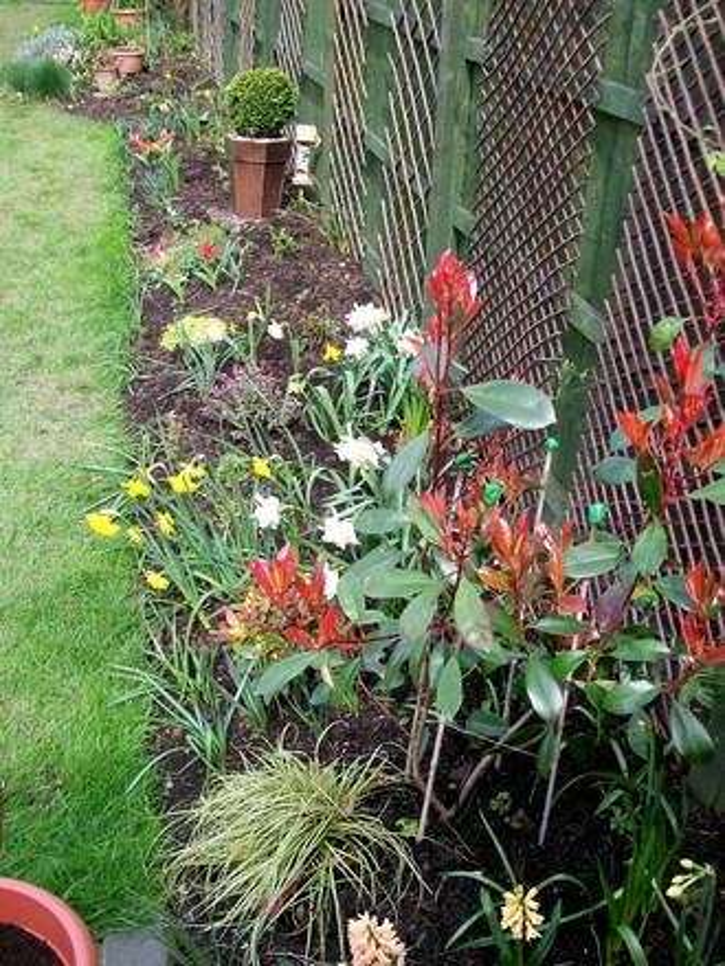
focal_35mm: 36
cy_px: 483
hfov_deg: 39.7
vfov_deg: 51.4
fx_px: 1005
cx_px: 362
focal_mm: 6
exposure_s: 1/398
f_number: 2.7
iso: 80
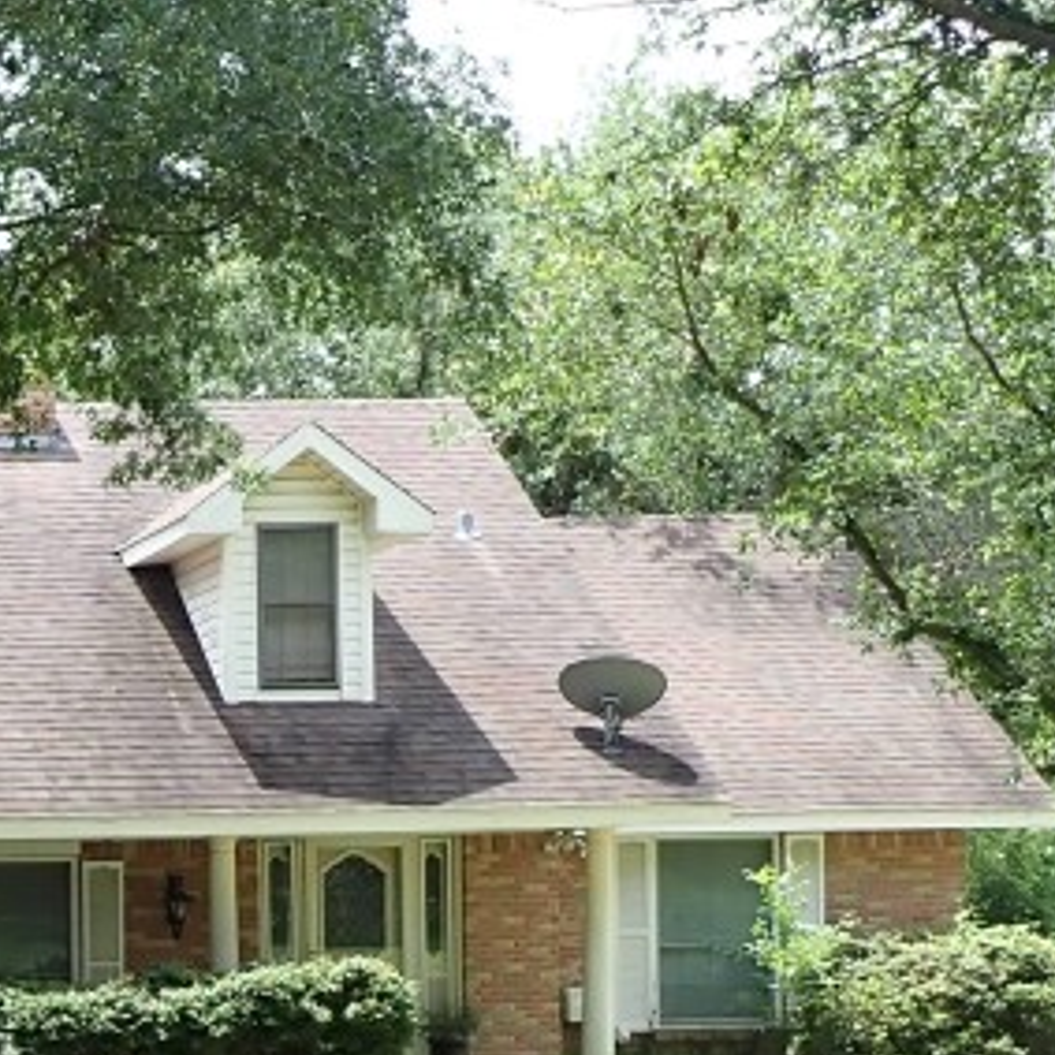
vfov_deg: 21.2
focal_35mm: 80
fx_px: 2758
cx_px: -500
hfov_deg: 19.1
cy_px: 951
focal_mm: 4.5
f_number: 2.8
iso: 100
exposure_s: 1/250
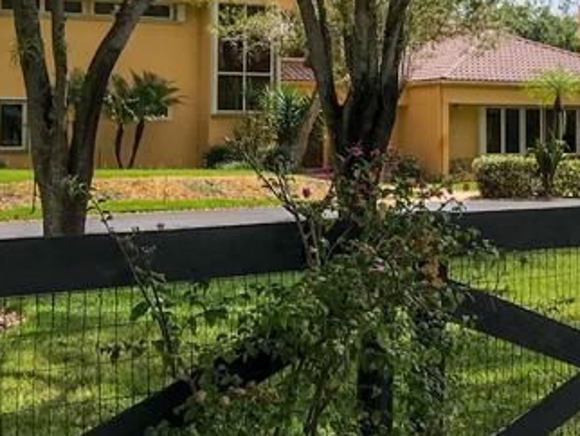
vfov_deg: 16.5
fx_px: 1492
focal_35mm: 89
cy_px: 67
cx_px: 585
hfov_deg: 21.2
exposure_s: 1/1681
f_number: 1.8
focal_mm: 3.99
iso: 20
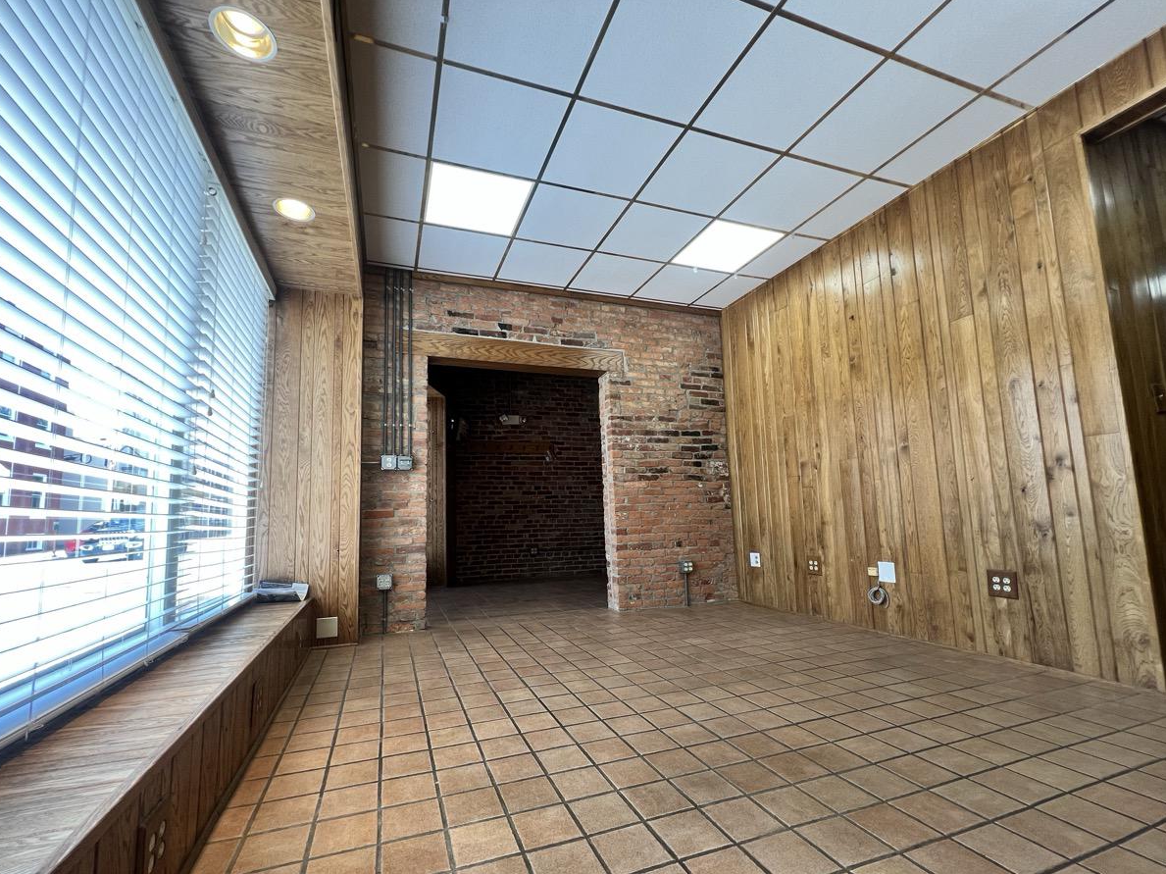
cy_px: 467
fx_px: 471
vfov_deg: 85.5
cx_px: 566
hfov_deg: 102.1
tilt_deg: +5.9
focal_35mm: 14
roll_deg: +1.7
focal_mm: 1.57
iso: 100
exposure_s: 1/120
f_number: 1.8
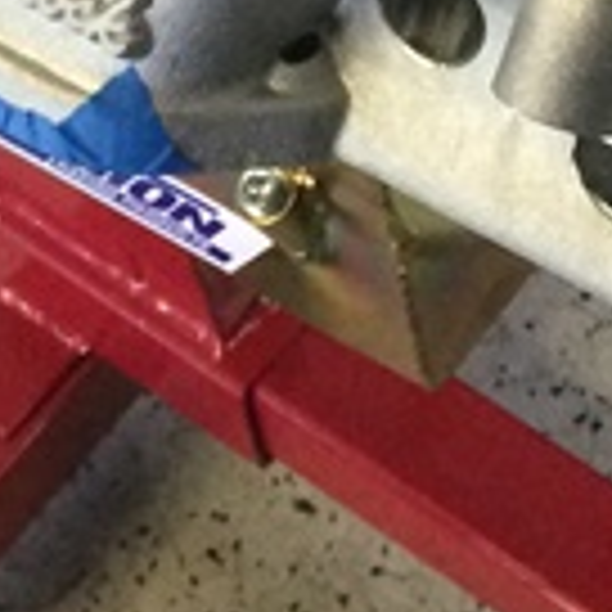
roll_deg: +2.5
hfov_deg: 9.2
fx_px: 3680
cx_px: 961
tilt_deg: -41.2
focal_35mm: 184
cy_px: -986
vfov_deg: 8.5
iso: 250
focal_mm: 4.15
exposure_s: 1/30
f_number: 2.2
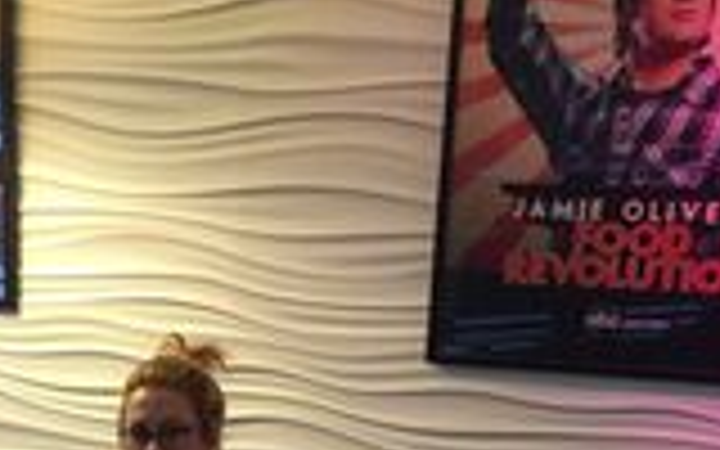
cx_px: 130
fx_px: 1511
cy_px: 670
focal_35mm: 77
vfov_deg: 15.6
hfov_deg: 26.3
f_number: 2.2
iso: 80
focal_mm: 4.15
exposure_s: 1/30
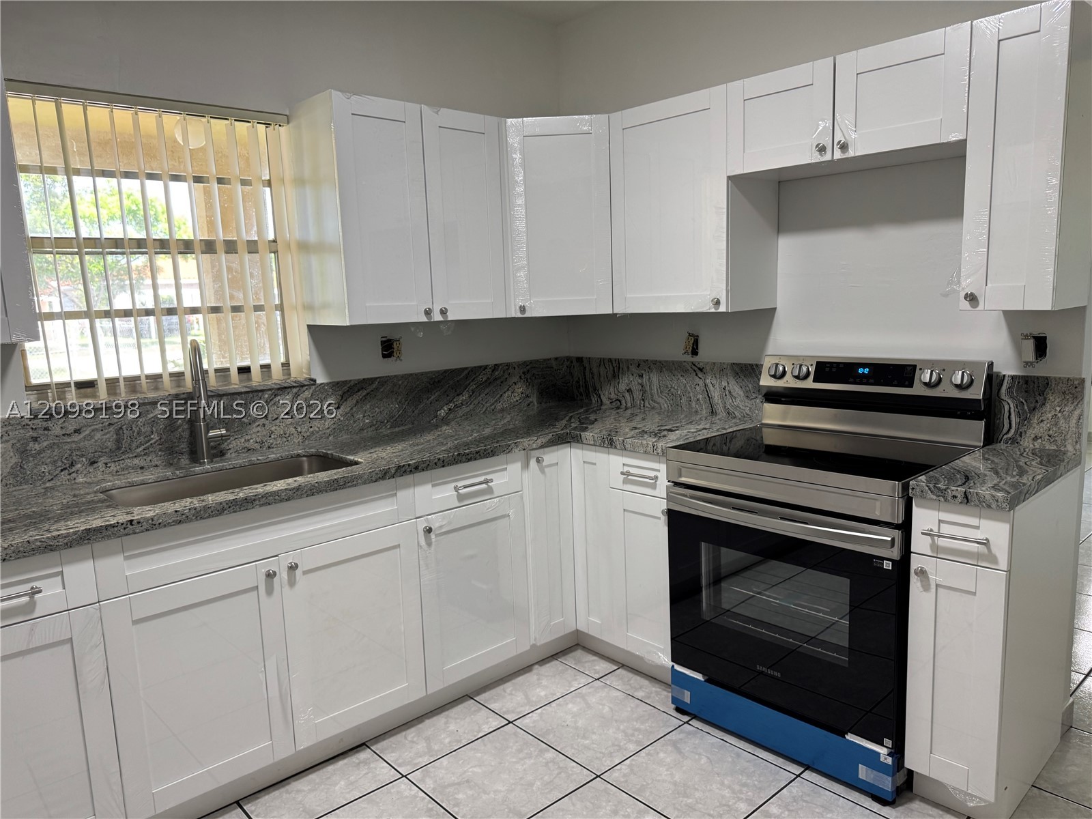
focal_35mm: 24
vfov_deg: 56.8
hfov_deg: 71.6
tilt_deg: -9.3
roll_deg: +2.4
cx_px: 546
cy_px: 410
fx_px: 757
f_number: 1.78
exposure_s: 1/120
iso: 160
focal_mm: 6.76
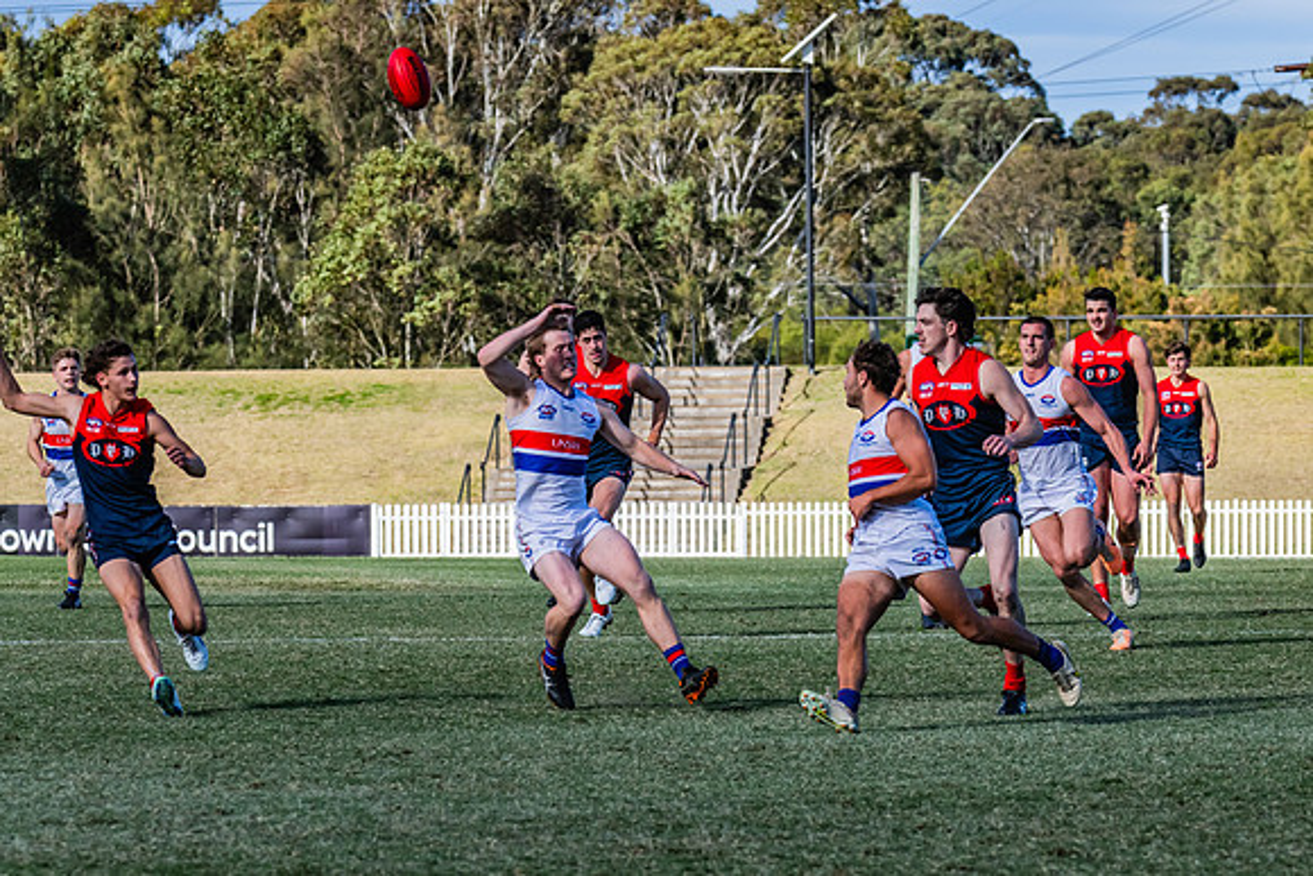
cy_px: 434
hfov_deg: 8.0
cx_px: 752
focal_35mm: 256
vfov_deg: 5.4
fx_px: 9345
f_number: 10
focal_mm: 220
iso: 800
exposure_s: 1/1600
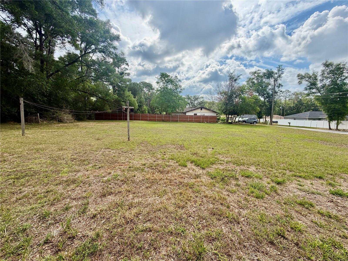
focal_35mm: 14
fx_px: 141
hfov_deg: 102.1
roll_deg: -0.1
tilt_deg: -6.7
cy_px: 130
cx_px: 174
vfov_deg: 85.7
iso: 25
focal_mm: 2.22
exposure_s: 1/841
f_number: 2.2
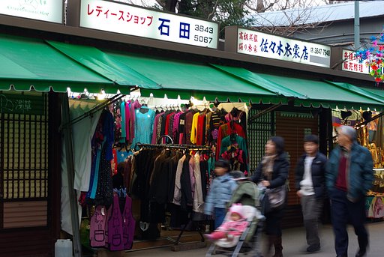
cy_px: 128
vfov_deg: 18.2
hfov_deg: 27.0
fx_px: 801
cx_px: 192
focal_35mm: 75
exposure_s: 1/10
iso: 100
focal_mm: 50
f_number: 4.5
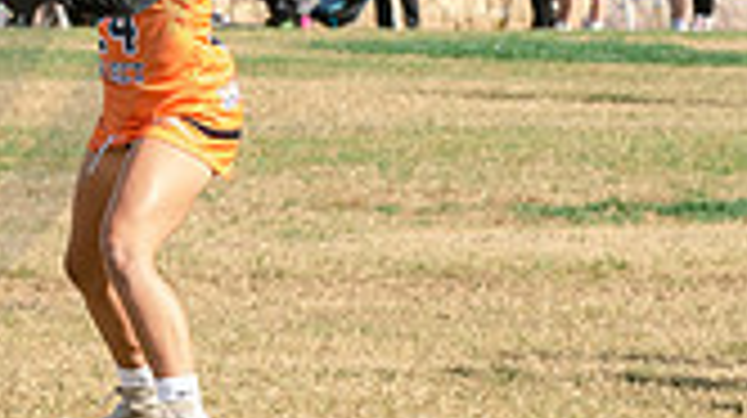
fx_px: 14584
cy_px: 39
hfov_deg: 2.9
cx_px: 79
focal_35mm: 737
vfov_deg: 1.6
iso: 250
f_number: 7.1
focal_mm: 125
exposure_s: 1/800
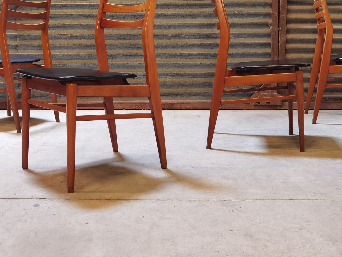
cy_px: 81
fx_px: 445
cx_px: 176
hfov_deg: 42.1
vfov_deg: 31.9
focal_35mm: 45
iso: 320
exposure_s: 1/33.3
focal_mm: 6.71
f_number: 1.9
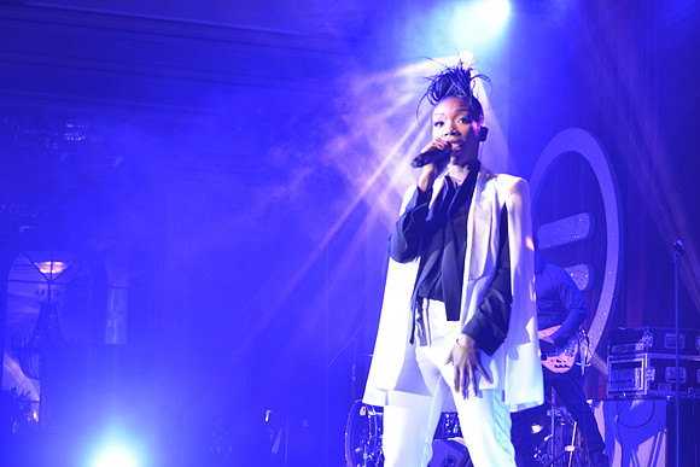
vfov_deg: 19.5
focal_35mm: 70
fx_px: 1361
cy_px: 234
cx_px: 350
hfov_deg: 28.8
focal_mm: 70
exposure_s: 1/125
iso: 2000
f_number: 5.6
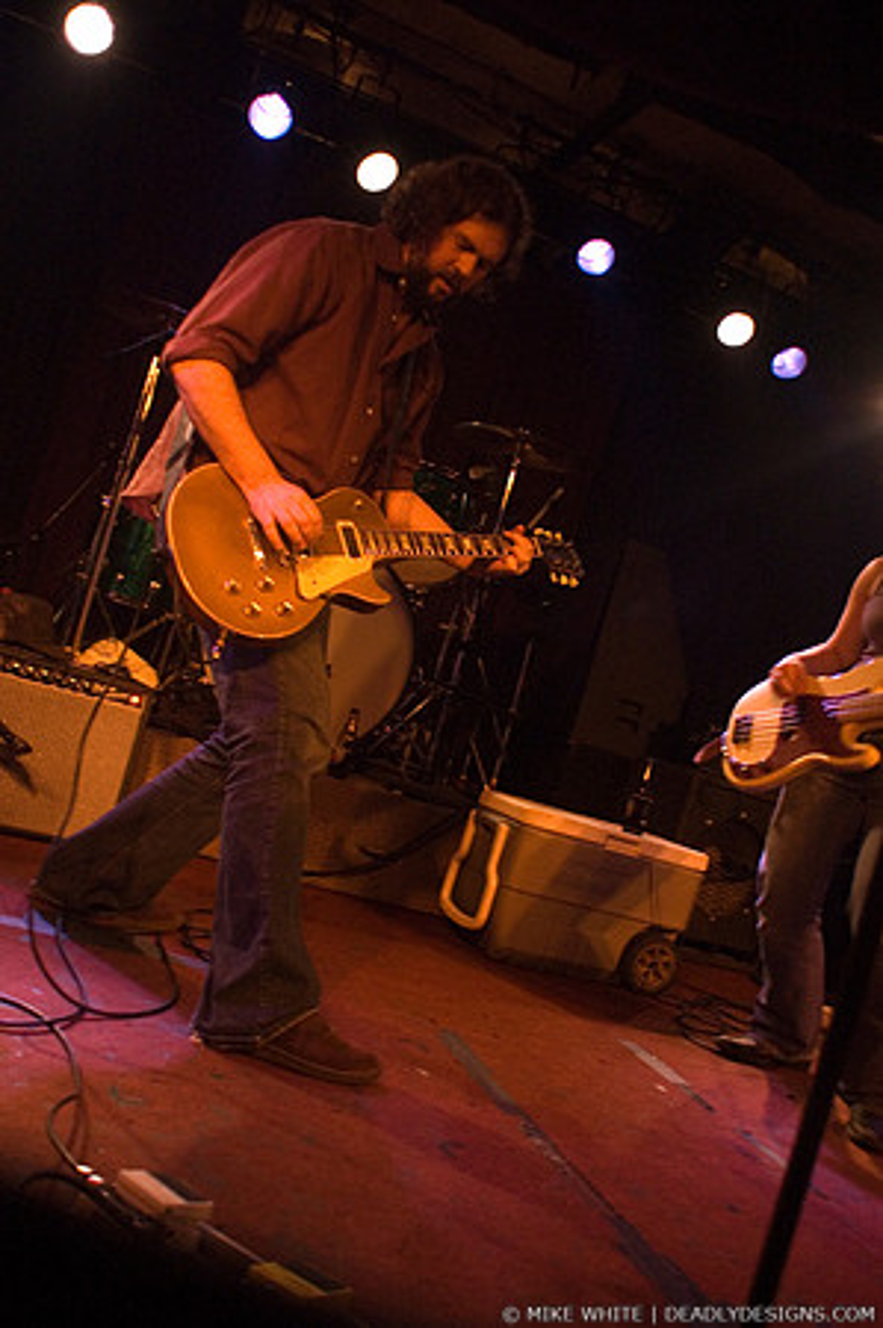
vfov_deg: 62.0
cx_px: 442
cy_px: 664
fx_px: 1106
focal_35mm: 30
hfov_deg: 43.5
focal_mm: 20
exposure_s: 1/40
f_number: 2.8
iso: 800
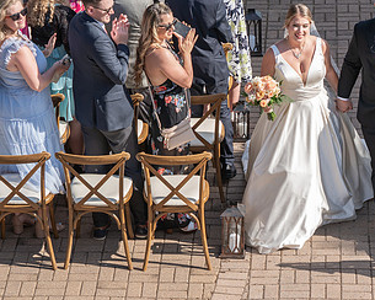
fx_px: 1931
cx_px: 366
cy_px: 149
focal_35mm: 174
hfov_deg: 11.0
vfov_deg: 8.9
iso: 100
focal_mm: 79
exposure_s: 1/320
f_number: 5.6
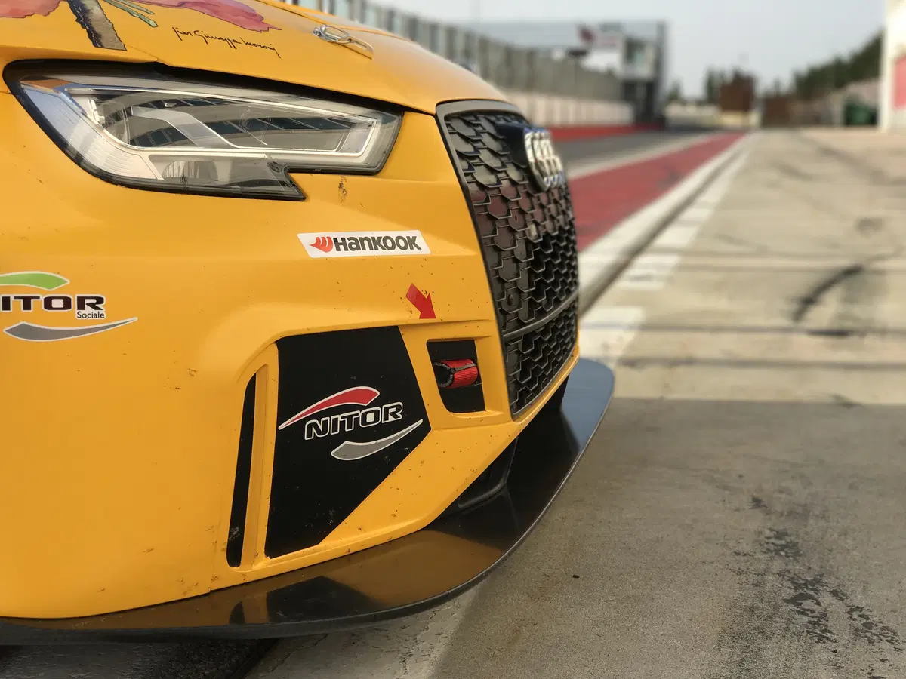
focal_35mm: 57
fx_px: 1492
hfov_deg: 33.8
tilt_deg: -8.4
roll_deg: -0.7
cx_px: 453
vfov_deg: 25.7
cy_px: 340
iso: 20
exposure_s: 1/577
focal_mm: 6.6
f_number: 2.8
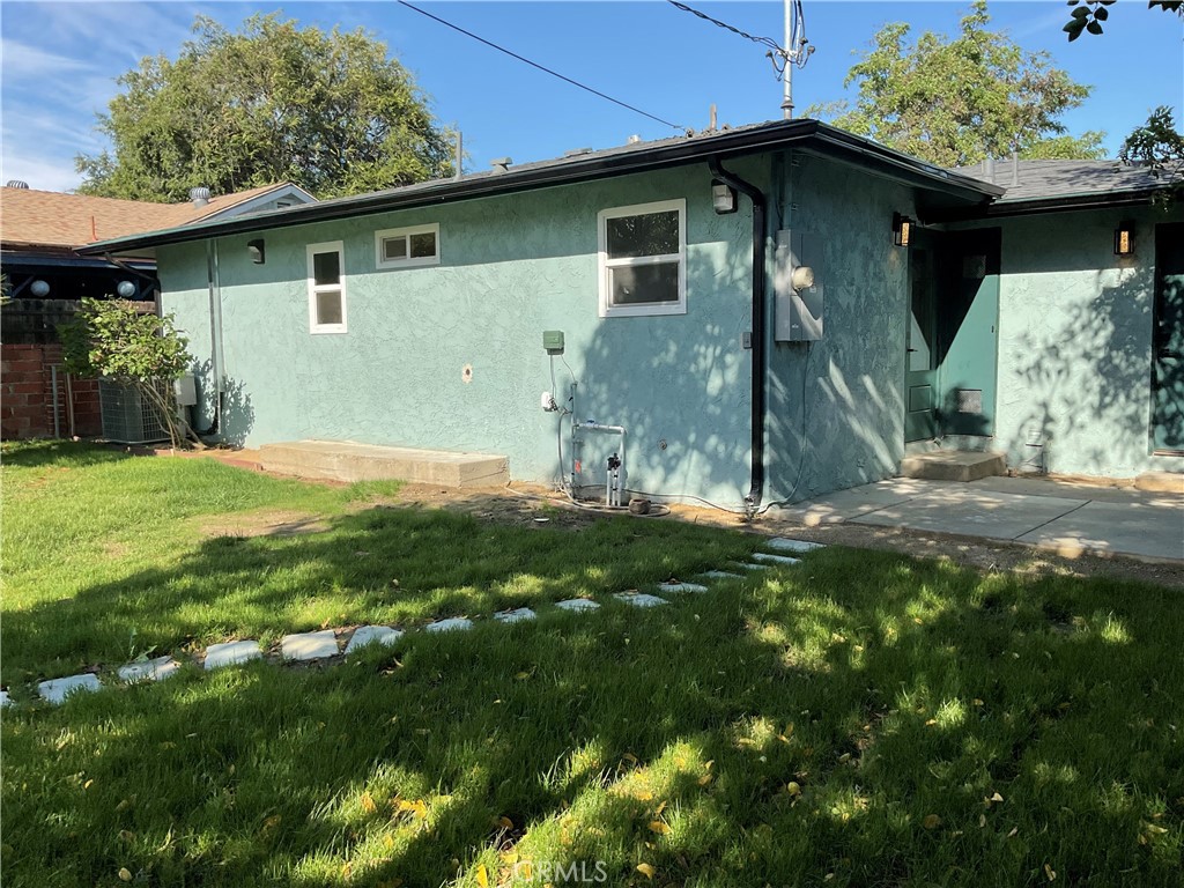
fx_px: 992
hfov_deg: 61.7
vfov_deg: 48.2
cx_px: 592
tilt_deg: -5.8
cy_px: 444
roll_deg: +0.7
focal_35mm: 29
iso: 16
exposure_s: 1/1121
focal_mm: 3
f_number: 1.8
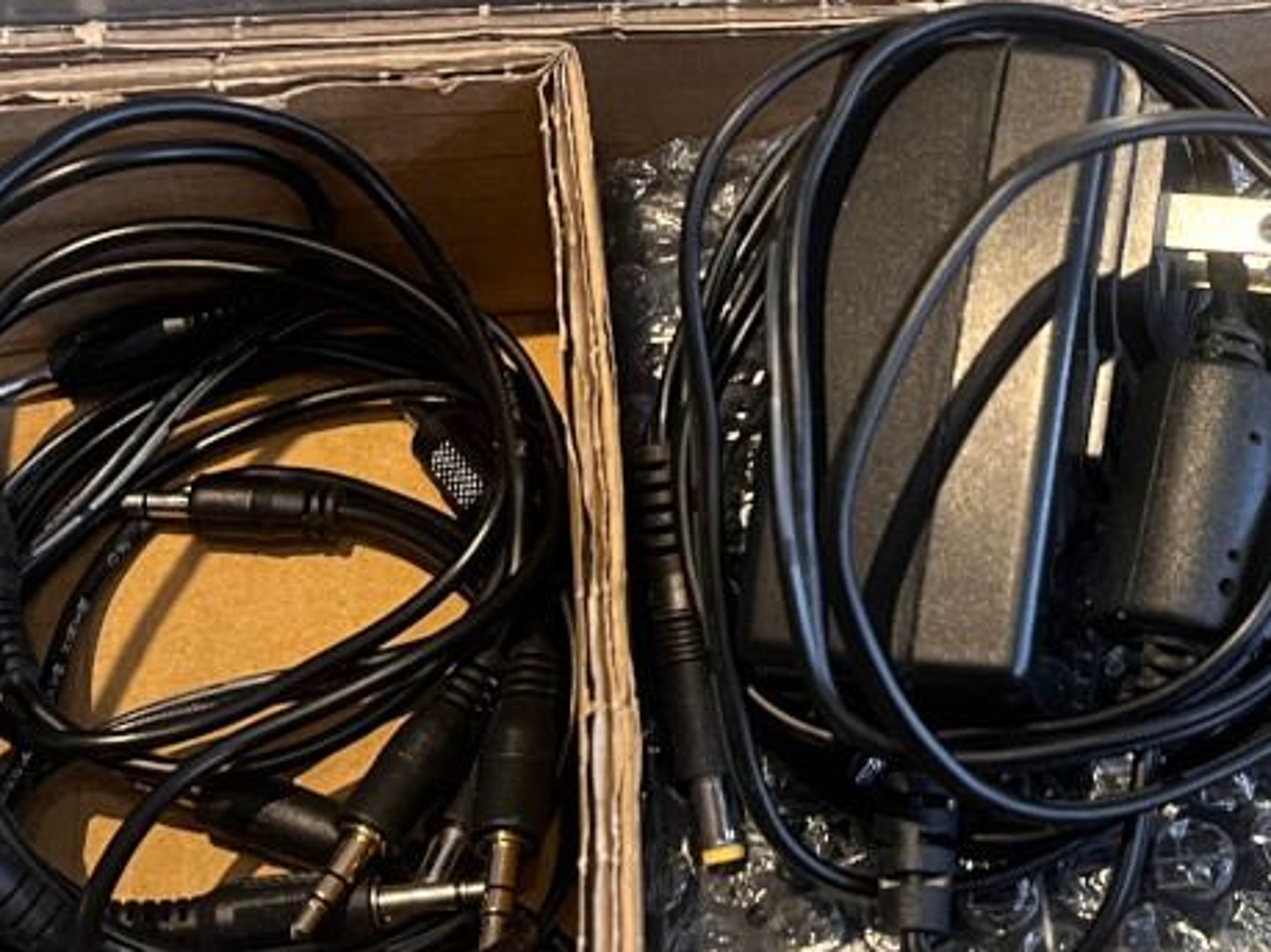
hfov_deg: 27.9
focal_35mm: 68
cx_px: 1033
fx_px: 2496
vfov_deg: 21.5
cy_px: 318
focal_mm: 5.1
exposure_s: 1/60
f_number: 1.6
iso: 320
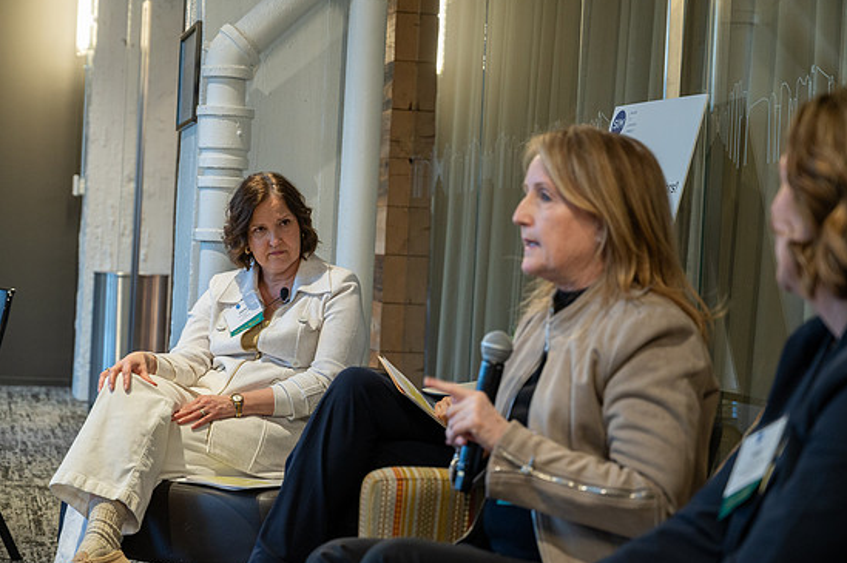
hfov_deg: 27.4
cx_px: 435
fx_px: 1739
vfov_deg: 18.4
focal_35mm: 74
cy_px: 276
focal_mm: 70
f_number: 4
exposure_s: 1/50
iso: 1600
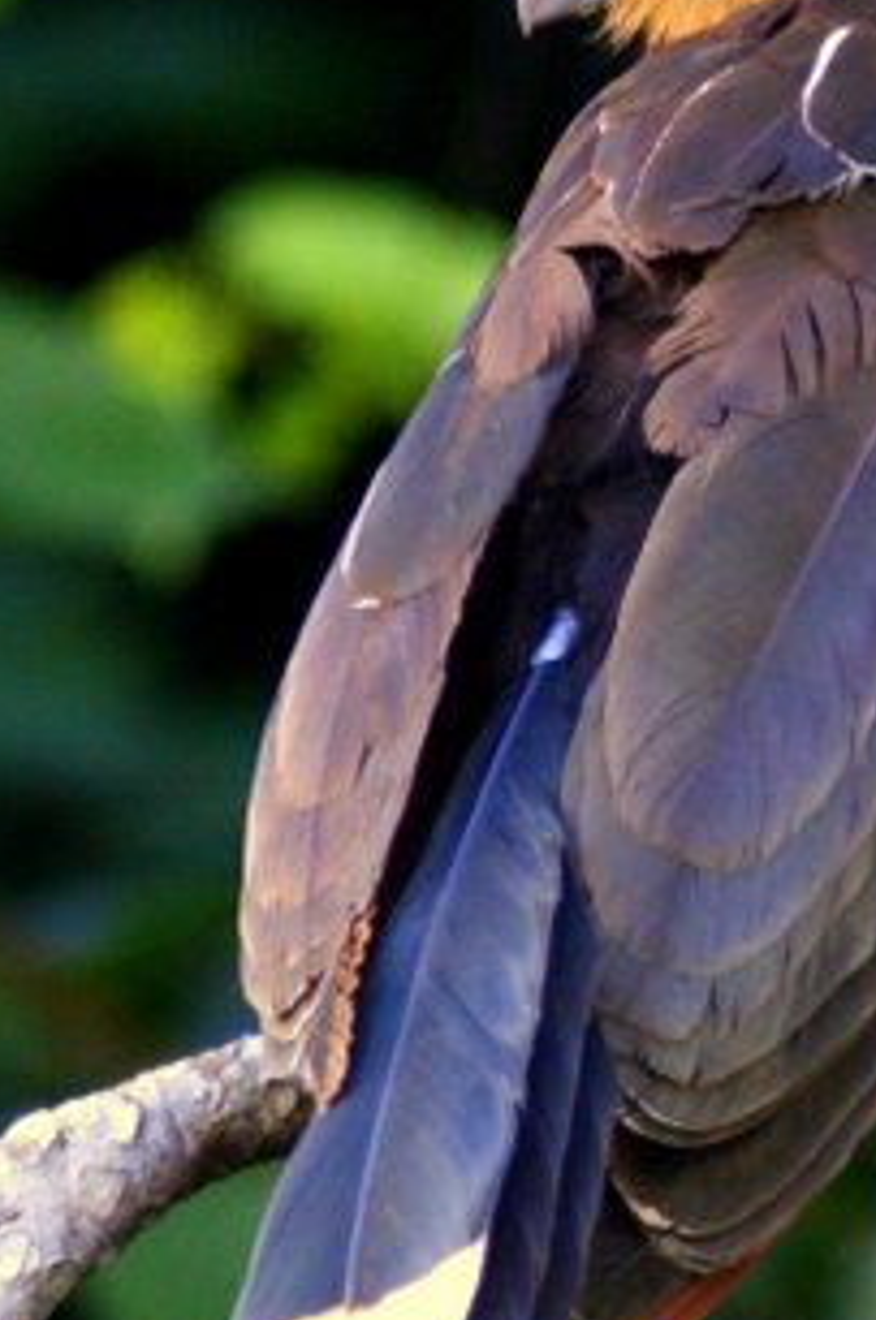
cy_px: 539
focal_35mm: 2354
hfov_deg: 0.6
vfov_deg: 0.9
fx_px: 86208
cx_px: 669
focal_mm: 400
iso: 400
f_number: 5.6
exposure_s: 1/80
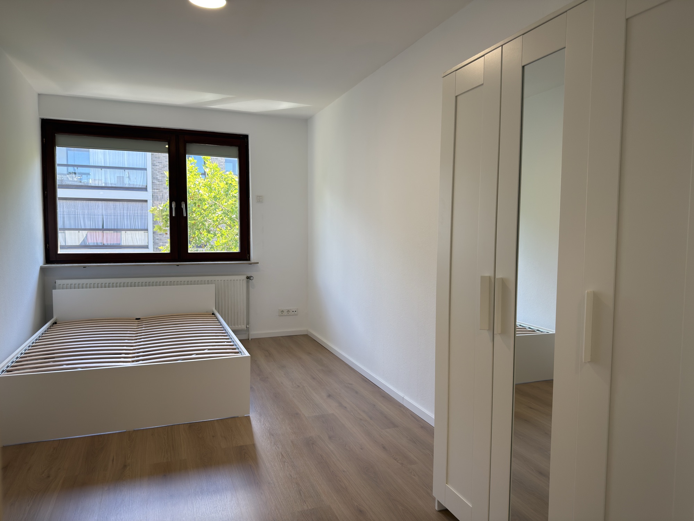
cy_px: 260
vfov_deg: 56.8
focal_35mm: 24
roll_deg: -0.8
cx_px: 347
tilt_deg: -3.5
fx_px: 481
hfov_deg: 71.6
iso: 100
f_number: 1.78
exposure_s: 1/239
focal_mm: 6.76
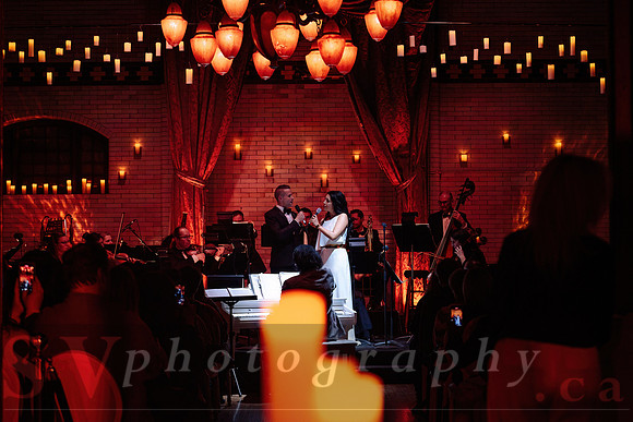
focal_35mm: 73
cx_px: 316
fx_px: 1289
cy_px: 211
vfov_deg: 18.6
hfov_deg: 27.6
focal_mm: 70
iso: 2000
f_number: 3.5
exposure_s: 1/125
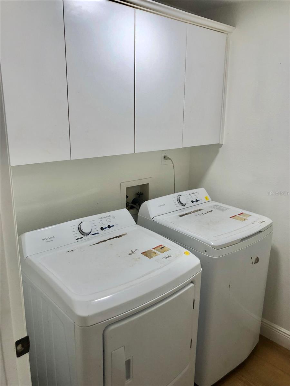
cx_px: 145
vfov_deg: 63.4
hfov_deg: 49.7
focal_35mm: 28
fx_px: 313
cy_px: 193
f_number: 1.8
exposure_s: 1/40
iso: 25
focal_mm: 3.99
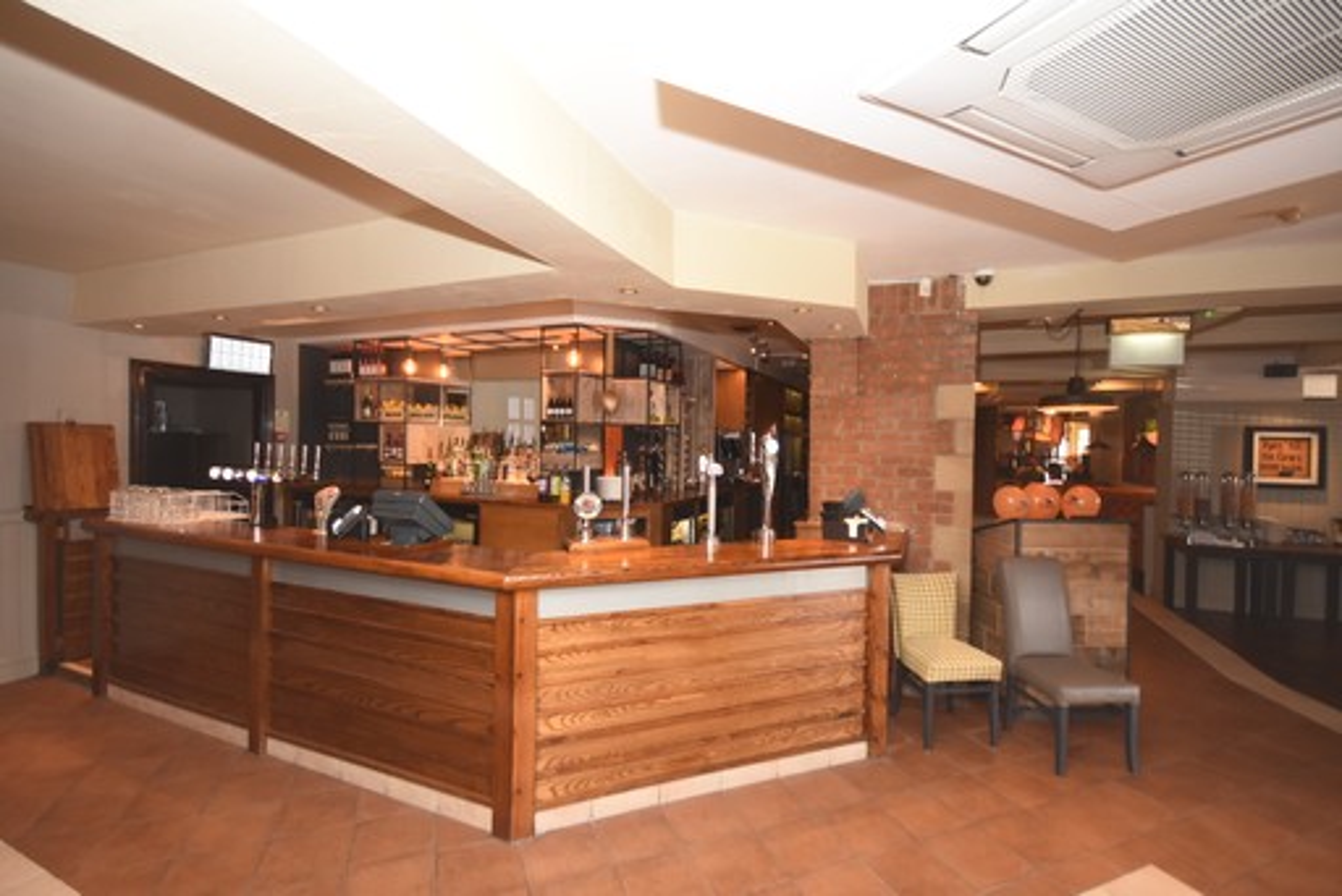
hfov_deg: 100.4
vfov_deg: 77.4
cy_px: 448
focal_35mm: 15
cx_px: 671
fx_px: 559
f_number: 4.5
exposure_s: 1/60
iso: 800
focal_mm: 10
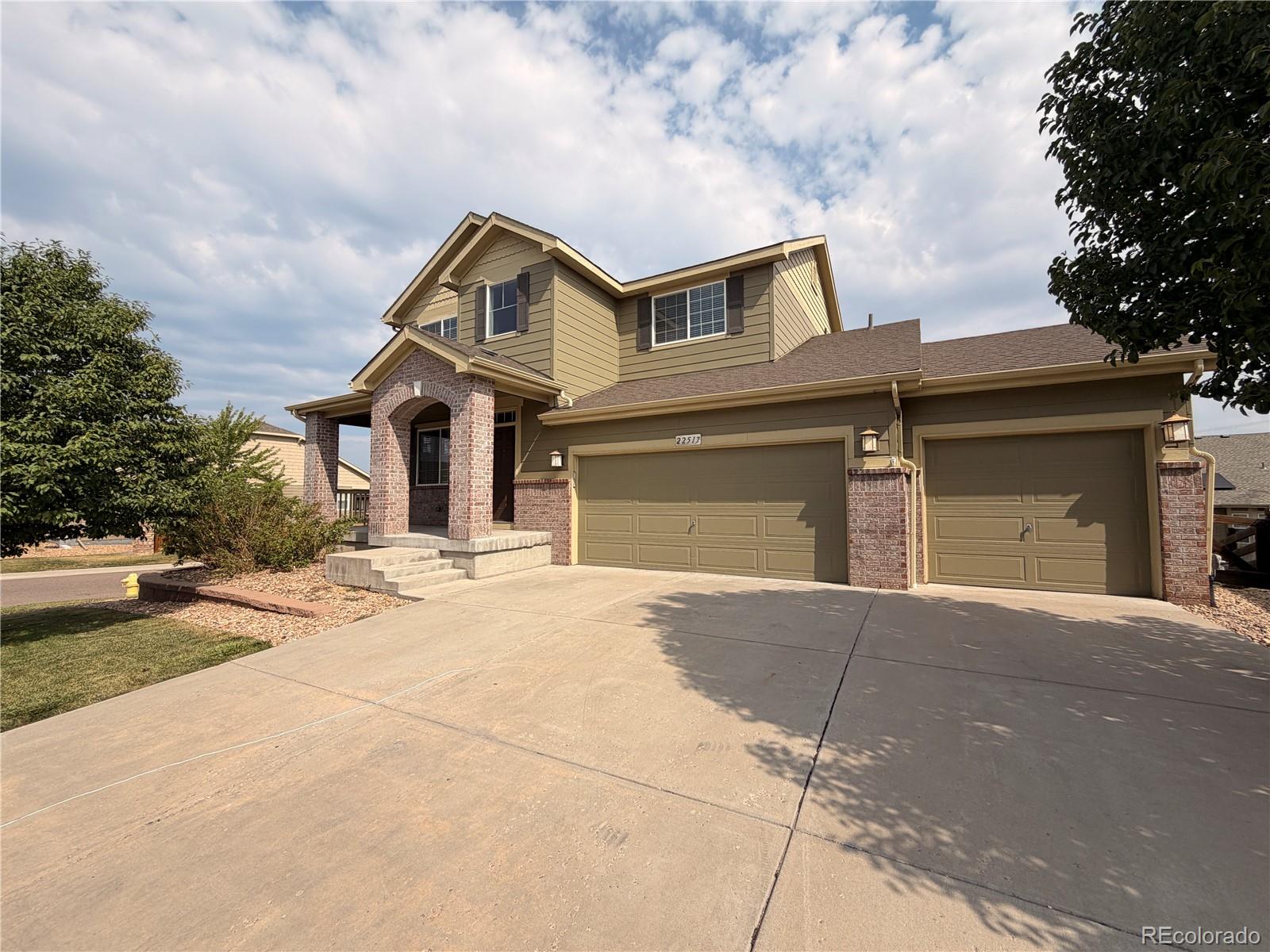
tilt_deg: +4.1
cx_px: 635
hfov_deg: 102.1
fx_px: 514
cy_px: 476
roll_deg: +1.1
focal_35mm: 14
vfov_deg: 85.7
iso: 20
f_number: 2.2
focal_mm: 2.22
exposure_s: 1/1259
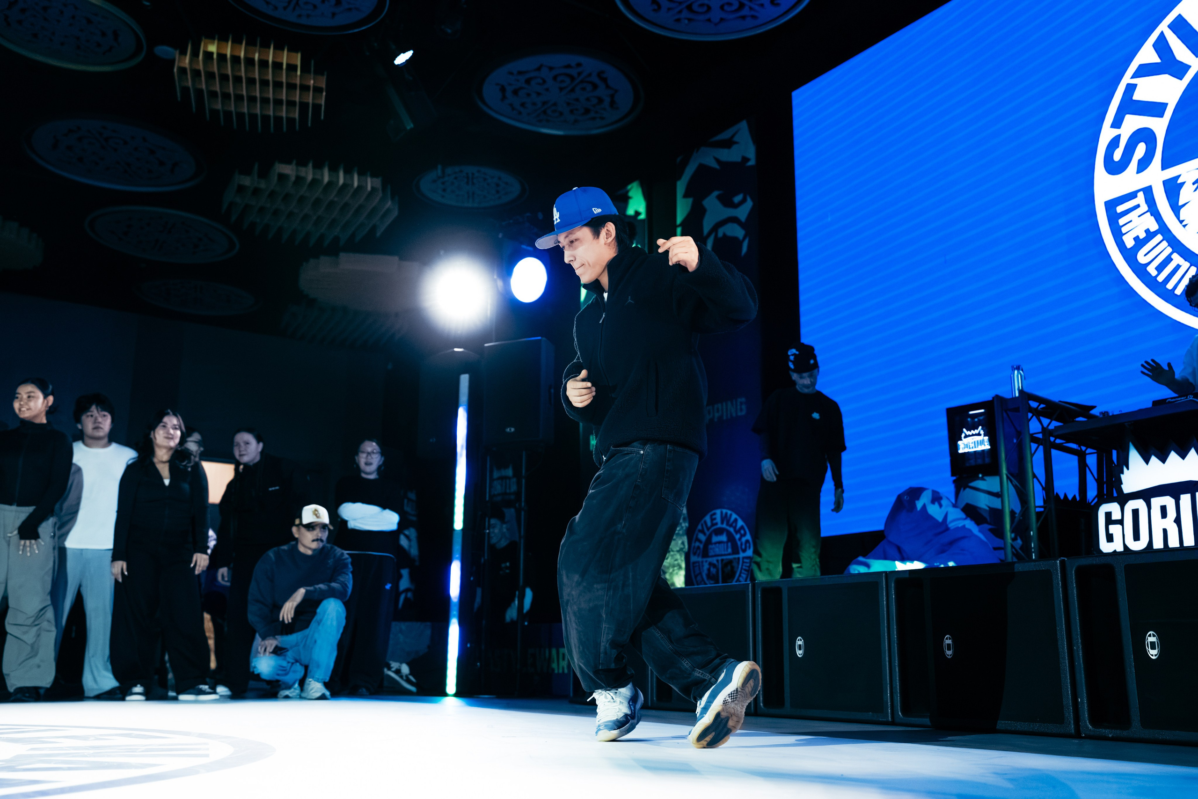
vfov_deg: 38.9
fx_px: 1131
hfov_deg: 55.8
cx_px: 599
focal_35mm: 34
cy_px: 400
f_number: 2.8
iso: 3200
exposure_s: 1/640
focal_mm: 34
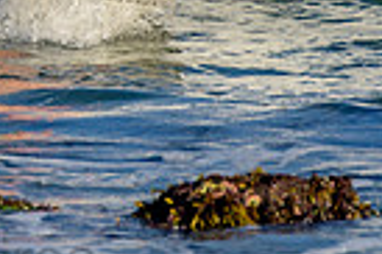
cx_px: -120
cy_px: -202
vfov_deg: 0.5
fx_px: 27545
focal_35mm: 2599
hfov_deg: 0.8
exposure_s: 1/1250
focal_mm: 500
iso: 180
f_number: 5.6
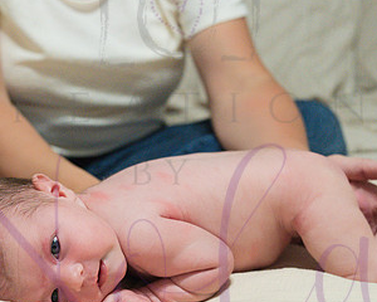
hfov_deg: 24.4
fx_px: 870
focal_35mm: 78
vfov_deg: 19.7
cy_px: 169
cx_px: 183
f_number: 4
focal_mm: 43
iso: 1600
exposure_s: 1/320
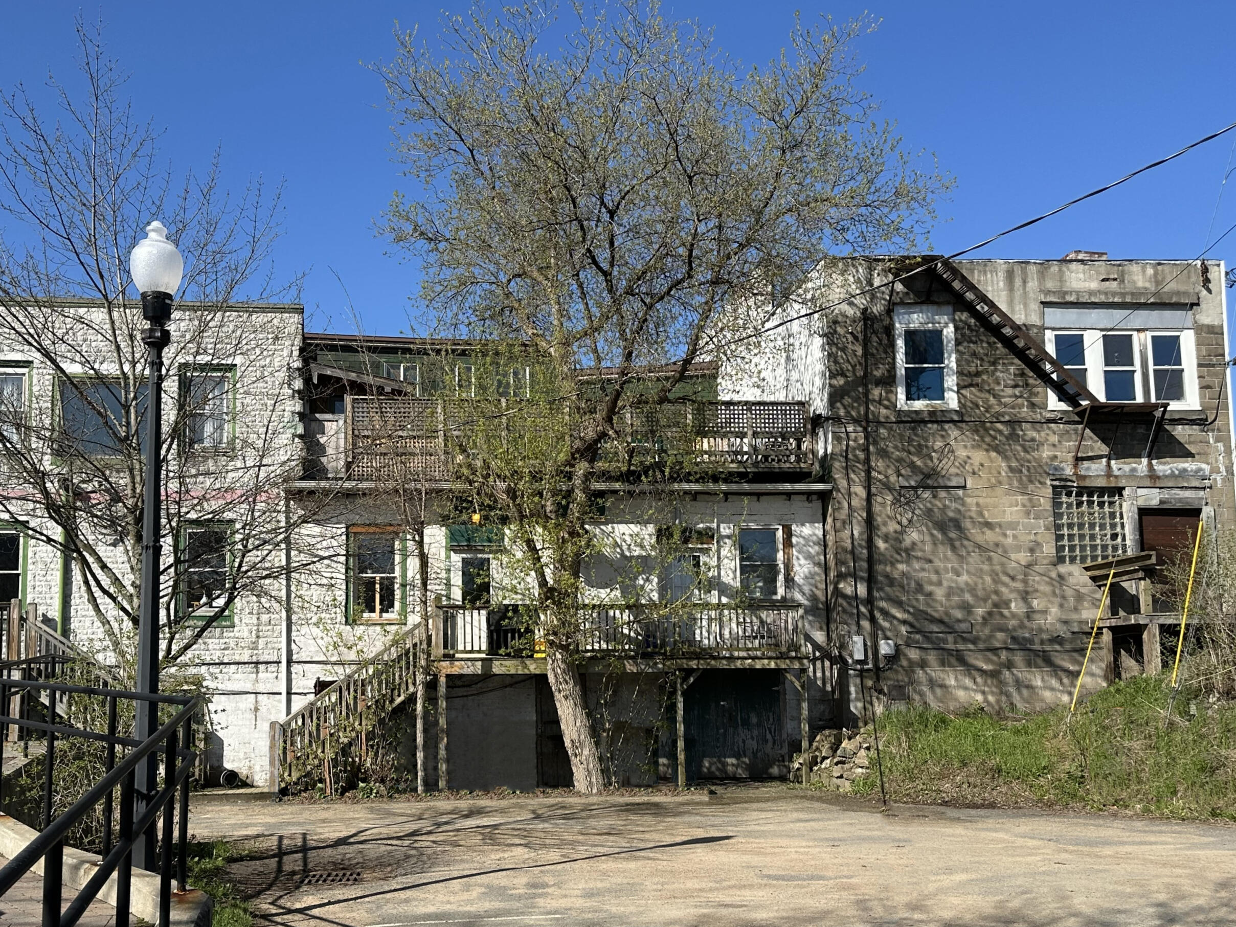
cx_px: 526
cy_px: 526
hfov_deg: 51.2
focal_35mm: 36
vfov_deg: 39.6
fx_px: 1285
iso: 80
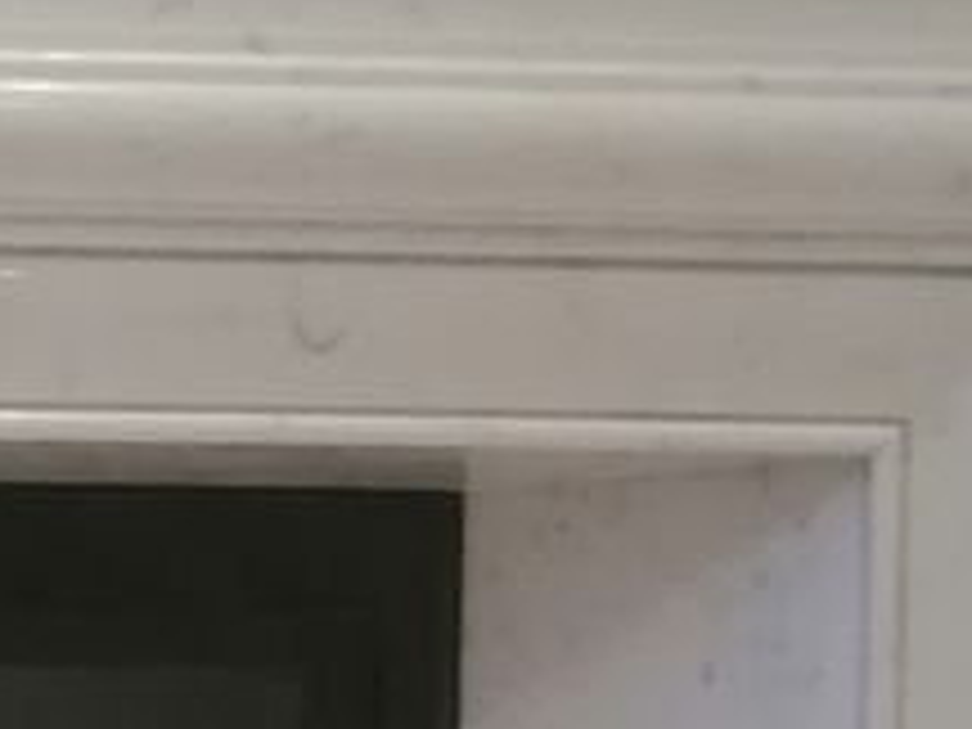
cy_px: 1256
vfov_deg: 8.6
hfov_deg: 11.5
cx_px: -335
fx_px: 4689
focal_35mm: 167
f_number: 1.8
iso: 400
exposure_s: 1/25
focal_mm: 3.96
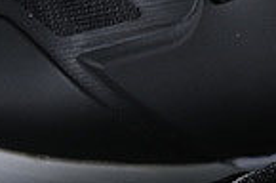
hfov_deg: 3.7
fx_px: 4284
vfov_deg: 2.4
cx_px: 453
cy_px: 168
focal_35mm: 560
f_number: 6.3
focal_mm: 50
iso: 160
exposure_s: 1/50
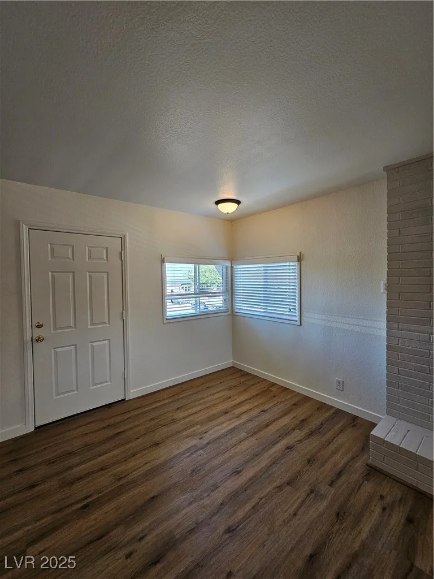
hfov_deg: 89.9
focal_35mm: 13
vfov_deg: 106.2
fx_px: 217
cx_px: 217
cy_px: 290
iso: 100
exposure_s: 1/60
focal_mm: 2.2
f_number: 2.2
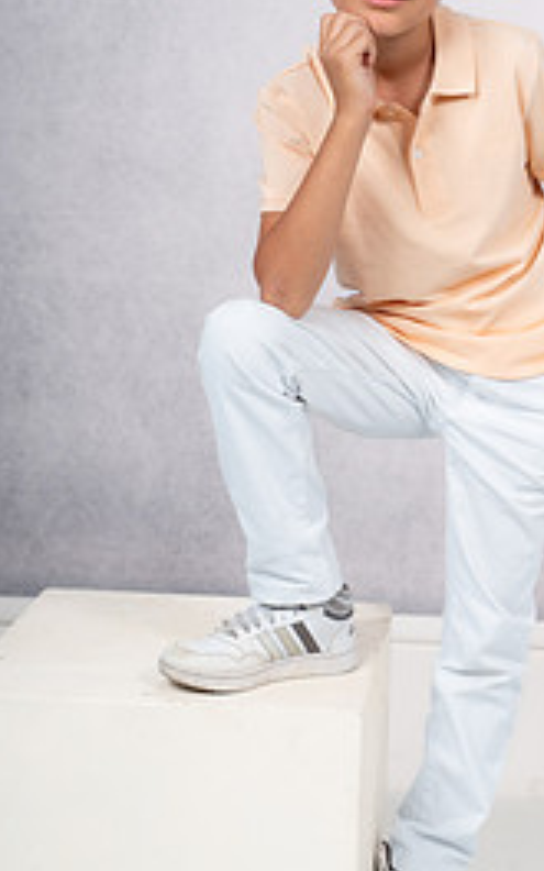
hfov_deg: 15.0
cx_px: 382
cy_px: 399
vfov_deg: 23.8
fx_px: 2064
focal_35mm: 87
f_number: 5.6
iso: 400
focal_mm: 50
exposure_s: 1/200
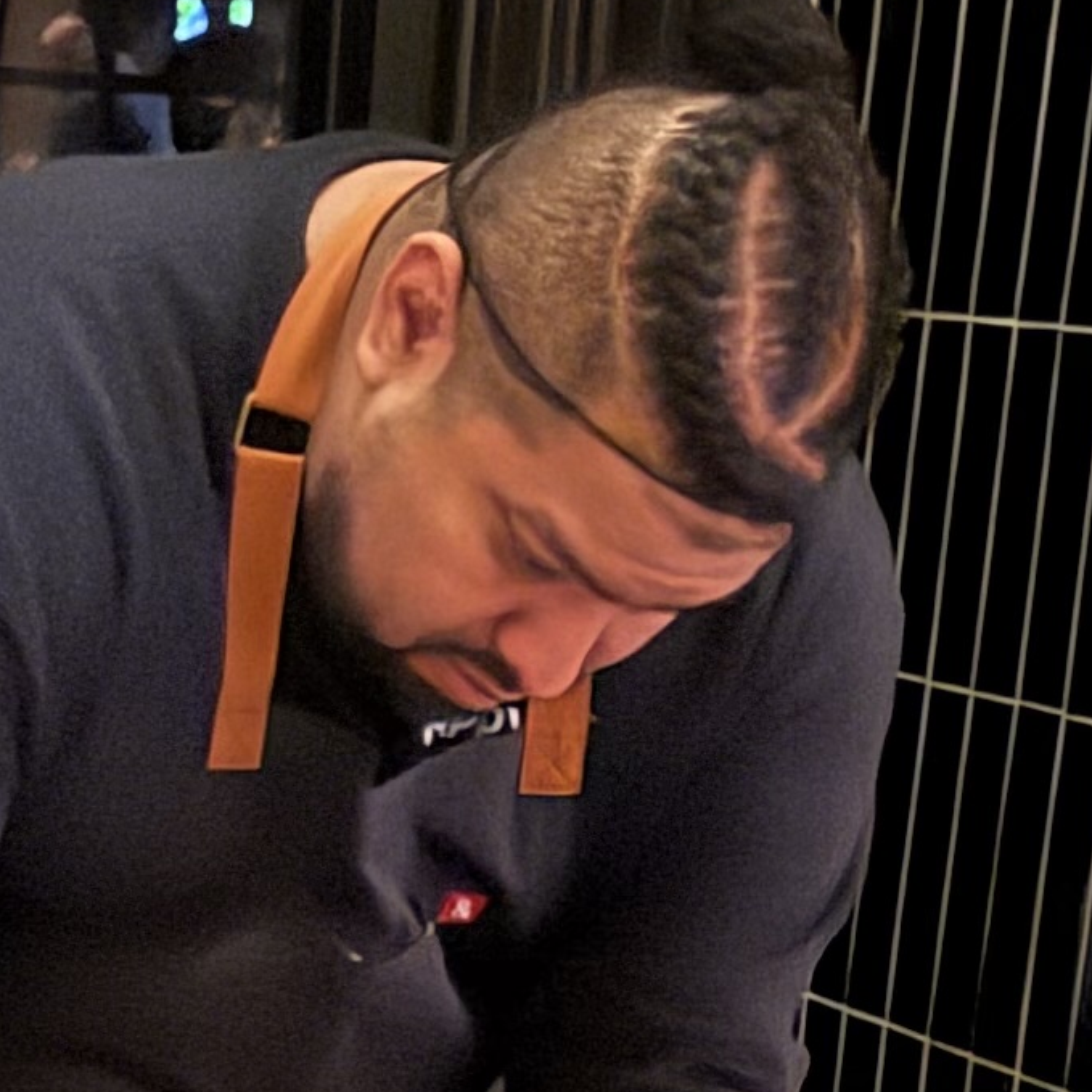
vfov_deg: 13.2
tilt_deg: -17.6
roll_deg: -3.2
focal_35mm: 126
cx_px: -55
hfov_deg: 13.6
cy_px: 1539
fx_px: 4497
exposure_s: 1/15
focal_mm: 6.76
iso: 2500
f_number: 1.78
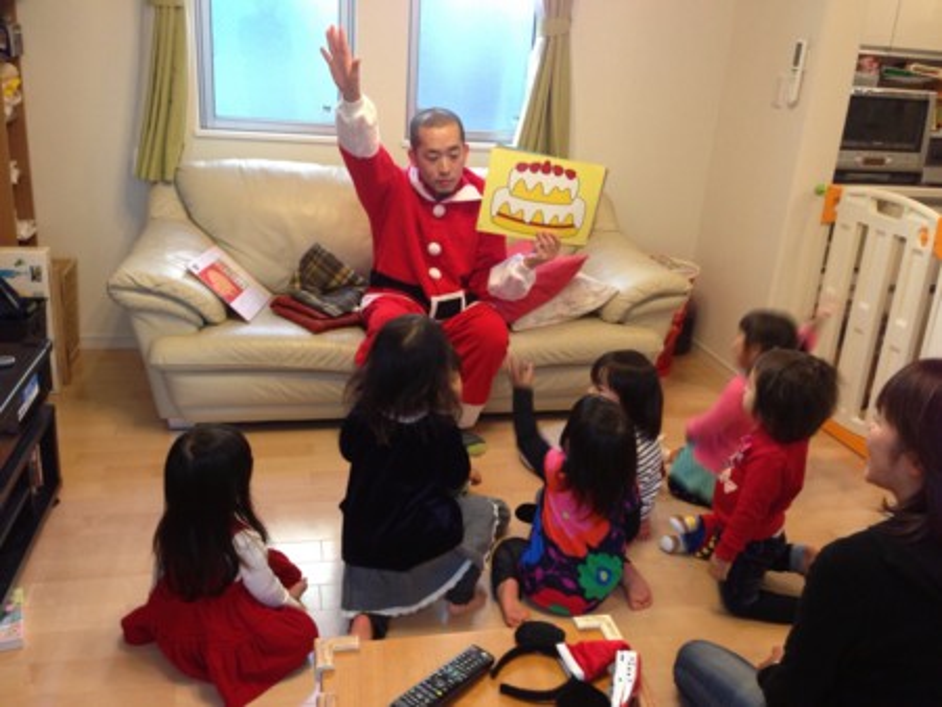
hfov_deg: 55.3
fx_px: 899
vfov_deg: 43.0
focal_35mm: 33
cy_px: 354
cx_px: 471
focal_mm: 4.13
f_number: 2.4
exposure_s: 1/20
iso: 125
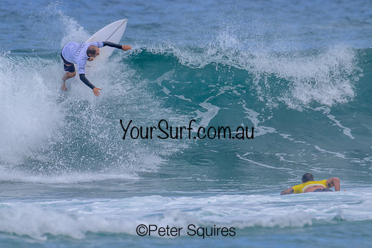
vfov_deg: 1.3
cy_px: 102
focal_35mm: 1081
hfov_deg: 1.9
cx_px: 166
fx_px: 11168
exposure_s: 1/2000
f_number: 11
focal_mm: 800
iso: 900
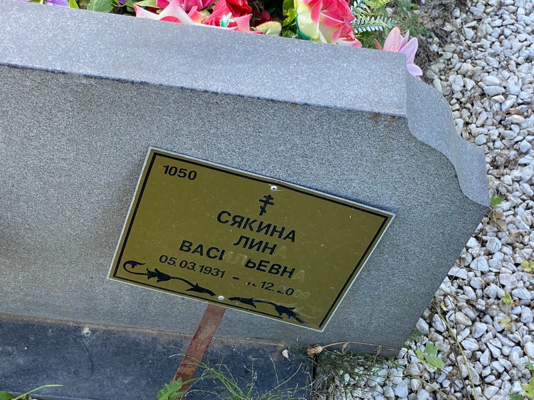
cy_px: 200
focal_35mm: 52
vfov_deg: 28.0
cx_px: 267
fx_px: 802
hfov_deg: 36.8
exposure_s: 1/122
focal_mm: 6
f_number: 2
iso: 25
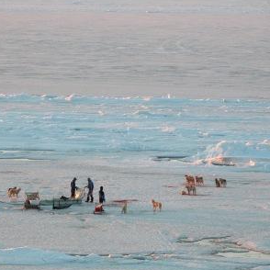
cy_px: 143
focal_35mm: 277
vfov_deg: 6.3
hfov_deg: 6.3
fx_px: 2444
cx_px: 65
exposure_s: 1/78.4
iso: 100
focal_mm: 52.4
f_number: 4.1
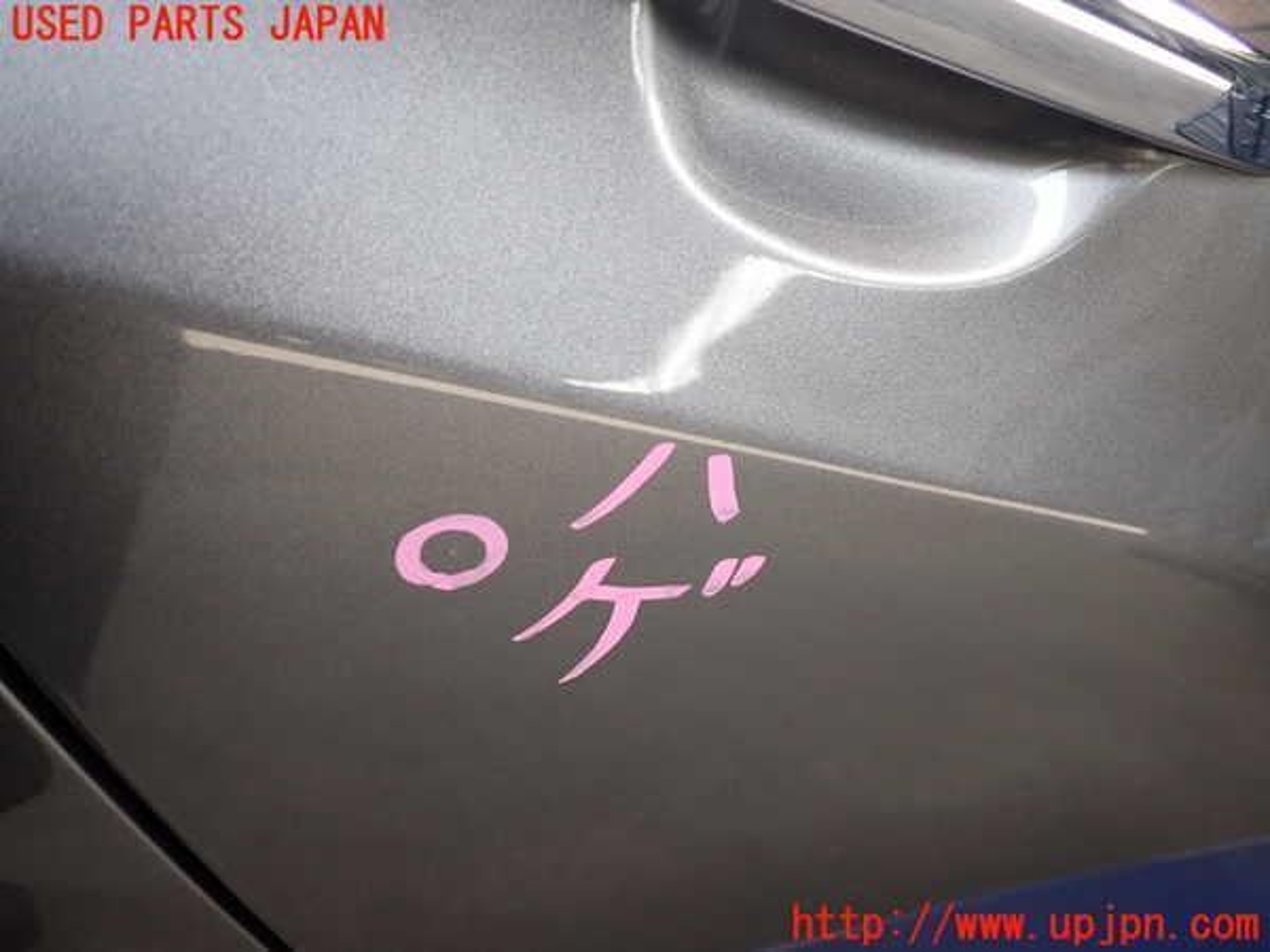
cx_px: 635
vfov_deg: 46.8
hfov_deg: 60.0
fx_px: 1101
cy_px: 476
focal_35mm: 30
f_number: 2.3
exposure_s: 1/125
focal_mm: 5.4
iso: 160
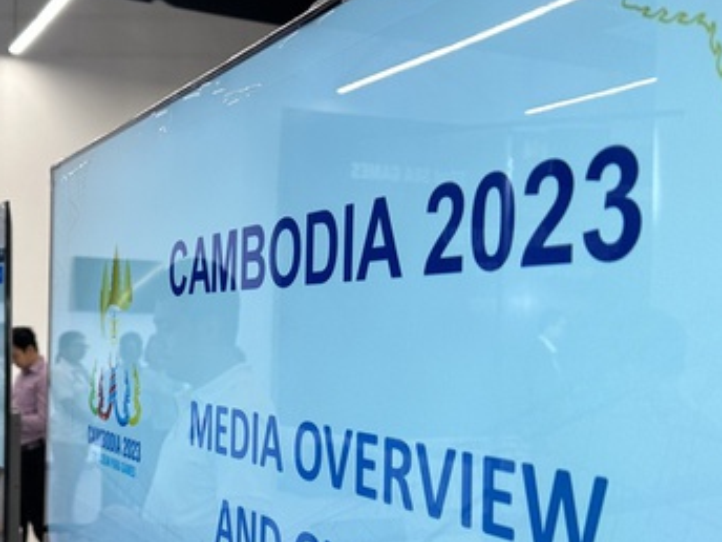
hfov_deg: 40.2
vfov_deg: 31.4
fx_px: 959
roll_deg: -0.6
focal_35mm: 46
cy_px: 337
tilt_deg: -1.7
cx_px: 193
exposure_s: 1/100
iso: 100
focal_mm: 6.86
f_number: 1.78
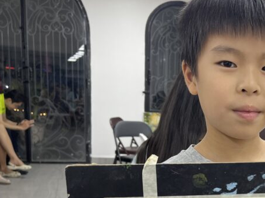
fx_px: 421
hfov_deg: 32.8
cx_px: 250
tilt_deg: -12.5
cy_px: 194
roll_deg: -3.7
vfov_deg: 25.4
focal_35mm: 55
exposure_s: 1/100
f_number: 1.6
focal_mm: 5.1
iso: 50
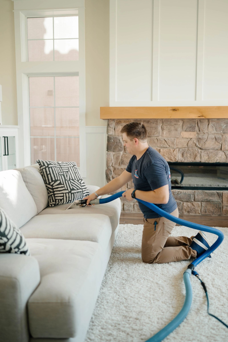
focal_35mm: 35
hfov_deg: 37.8
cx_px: 114
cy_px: 171
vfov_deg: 54.5
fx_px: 333
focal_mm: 35
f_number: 1.8
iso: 250
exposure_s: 1/100
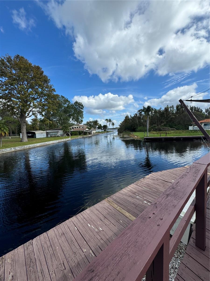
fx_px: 113
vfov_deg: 102.1
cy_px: 140
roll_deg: +3.7
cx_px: 105
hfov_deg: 85.7
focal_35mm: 14
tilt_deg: -6.7
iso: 50
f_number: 2.2
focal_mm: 2.22
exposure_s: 1/1637
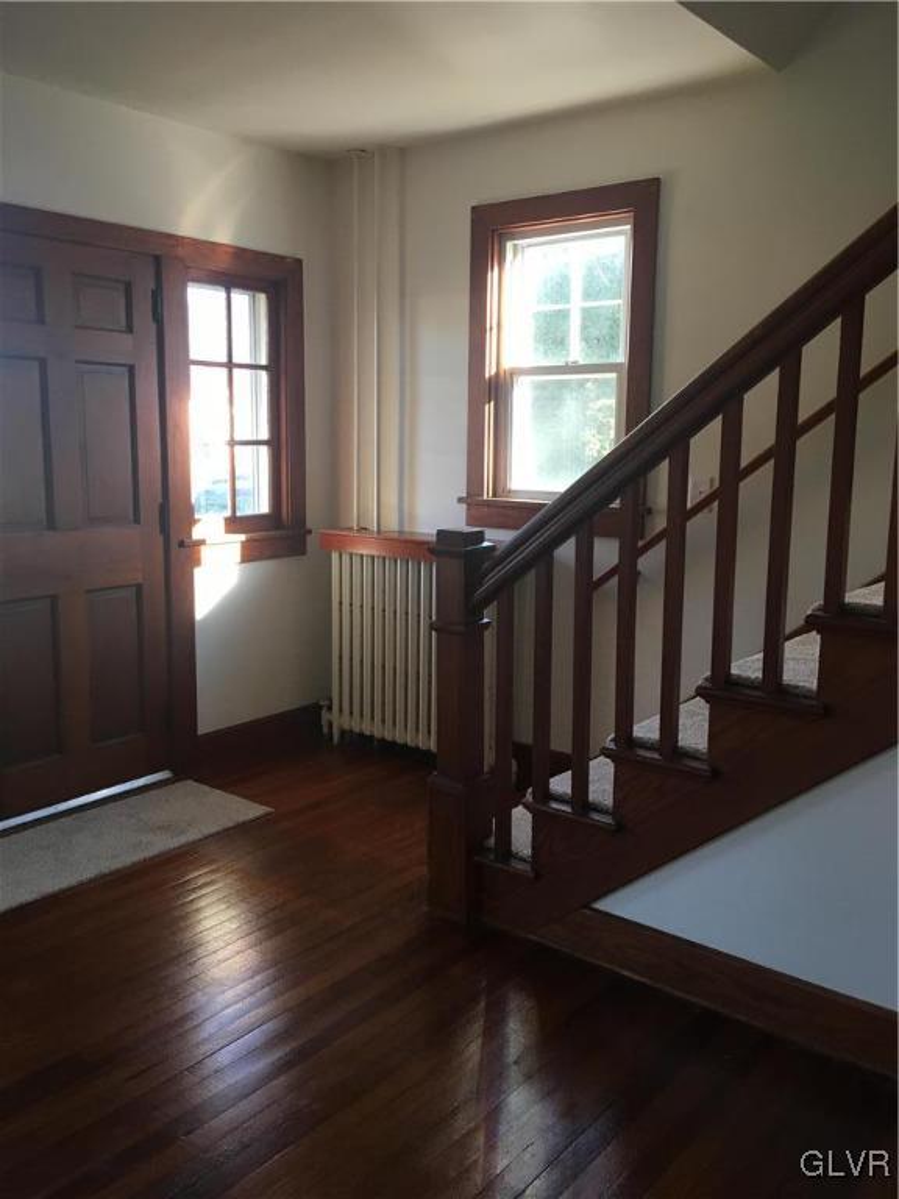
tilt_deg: -7.0
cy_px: 600
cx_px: 450
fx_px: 1004
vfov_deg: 61.7
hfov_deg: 48.2
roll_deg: -1.2
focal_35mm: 29
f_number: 2.2
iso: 40
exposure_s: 1/30
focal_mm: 4.15
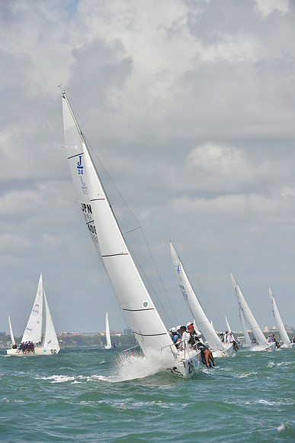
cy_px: 222
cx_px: 148
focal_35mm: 200
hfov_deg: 6.9
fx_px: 2457
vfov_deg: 10.3
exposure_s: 1/1250
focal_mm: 200
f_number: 8
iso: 280
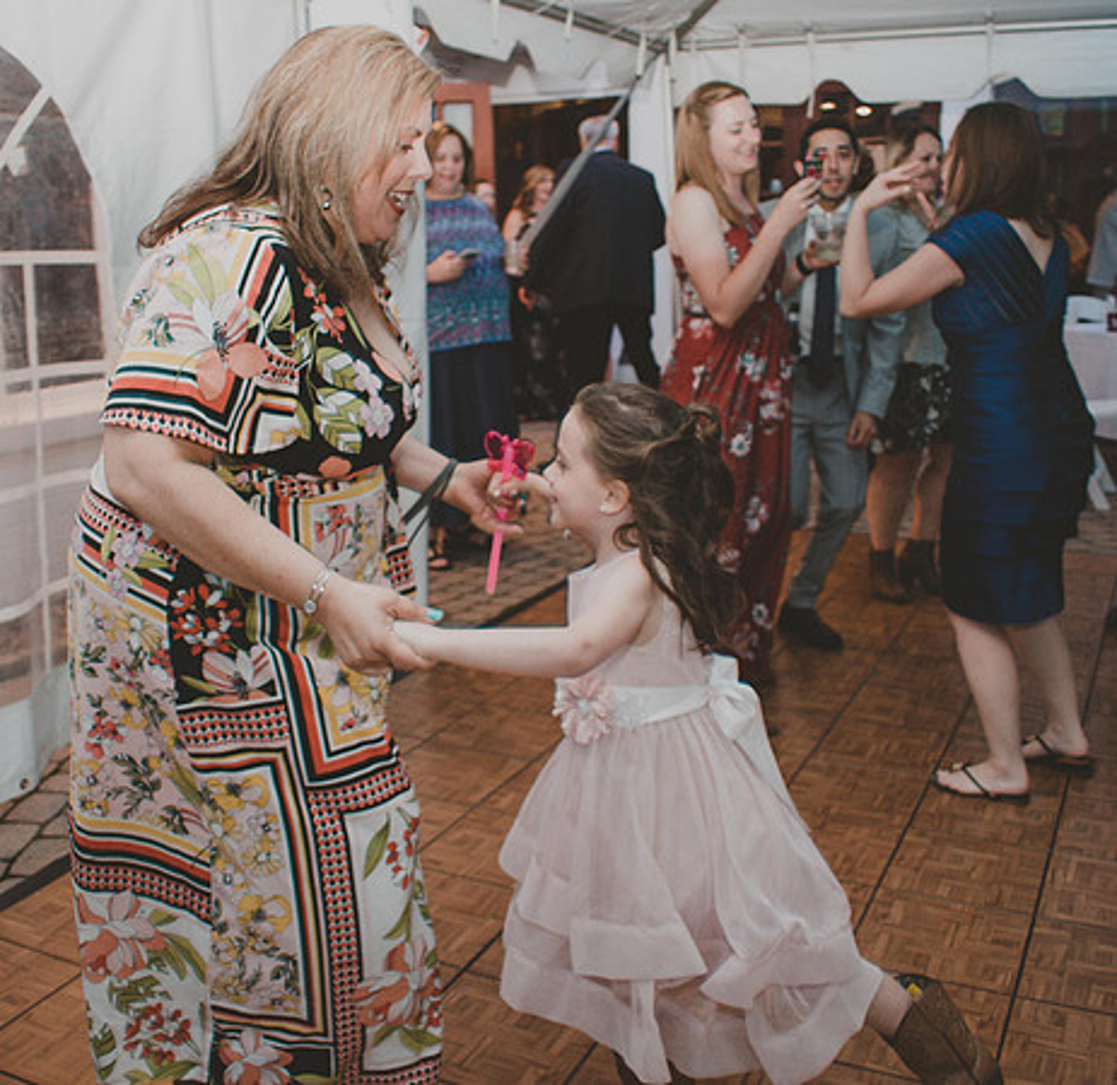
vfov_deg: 44.5
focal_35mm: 37
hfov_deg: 45.6
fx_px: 1326
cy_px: 496
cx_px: 515
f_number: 3.5
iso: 900
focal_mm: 18
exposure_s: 1/60
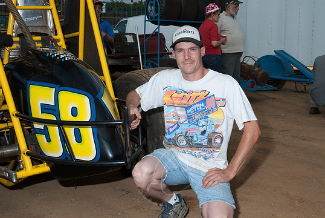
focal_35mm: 55
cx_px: 169
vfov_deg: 24.7
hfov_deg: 36.2
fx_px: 497
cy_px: 115
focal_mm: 34
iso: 100
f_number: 8
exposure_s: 1/250
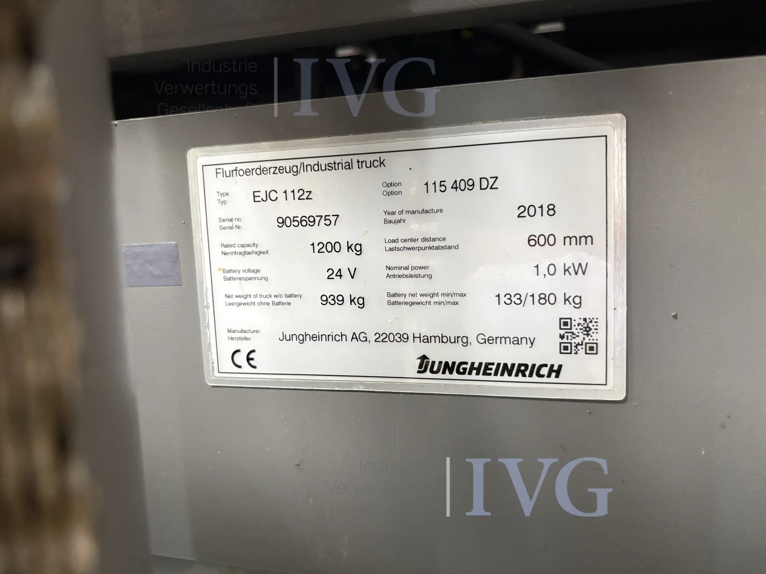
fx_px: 575
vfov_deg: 53.1
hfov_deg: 67.3
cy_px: 287
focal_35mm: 26
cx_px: 383
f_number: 1.6
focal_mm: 5.96
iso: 500
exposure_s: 1/60
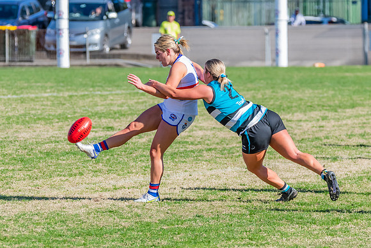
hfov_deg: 4.1
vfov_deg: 2.7
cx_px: 155
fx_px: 5167
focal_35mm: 501
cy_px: 141
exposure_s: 1/1600
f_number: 8
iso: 800
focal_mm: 280
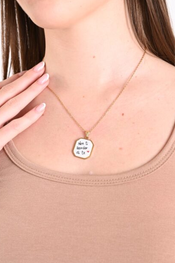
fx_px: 533
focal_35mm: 73
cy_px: 117
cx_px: 73
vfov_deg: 27.7
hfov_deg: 18.6
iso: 125
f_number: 9
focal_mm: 60
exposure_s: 1/125
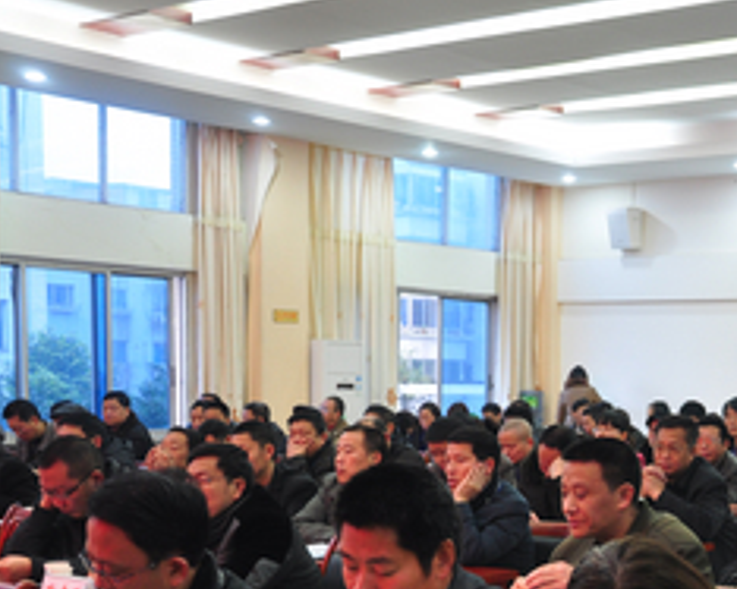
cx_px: 734
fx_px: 1439
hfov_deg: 27.1
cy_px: 498
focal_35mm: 66
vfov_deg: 22.7
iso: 400
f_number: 3.8
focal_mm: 22
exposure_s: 1/20
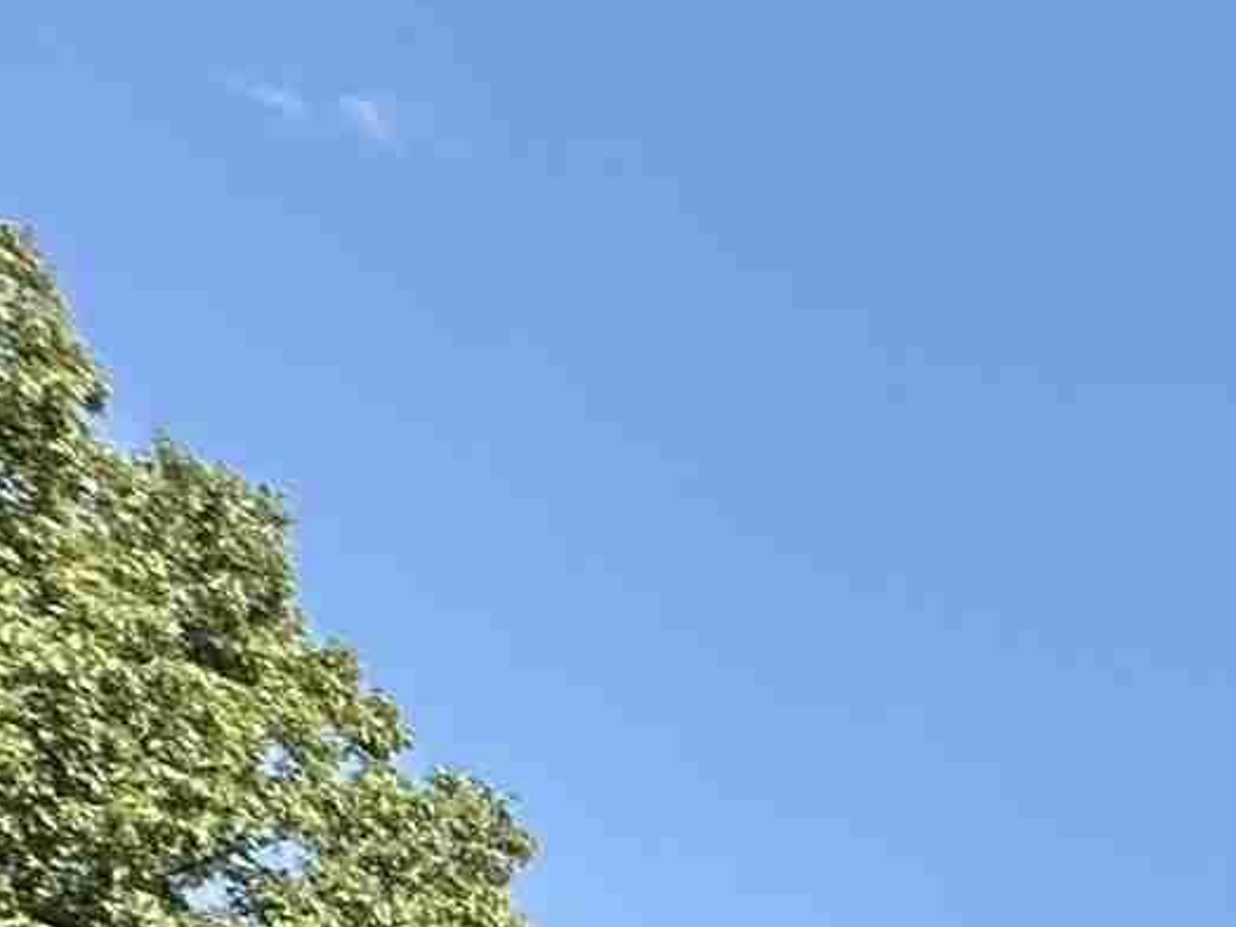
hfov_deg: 14.4
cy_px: 2177
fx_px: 2928
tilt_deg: -0.6
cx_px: 3038
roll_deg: +0.5
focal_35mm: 82
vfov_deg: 13.5
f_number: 2.2
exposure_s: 1/1383
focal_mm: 2.22
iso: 50
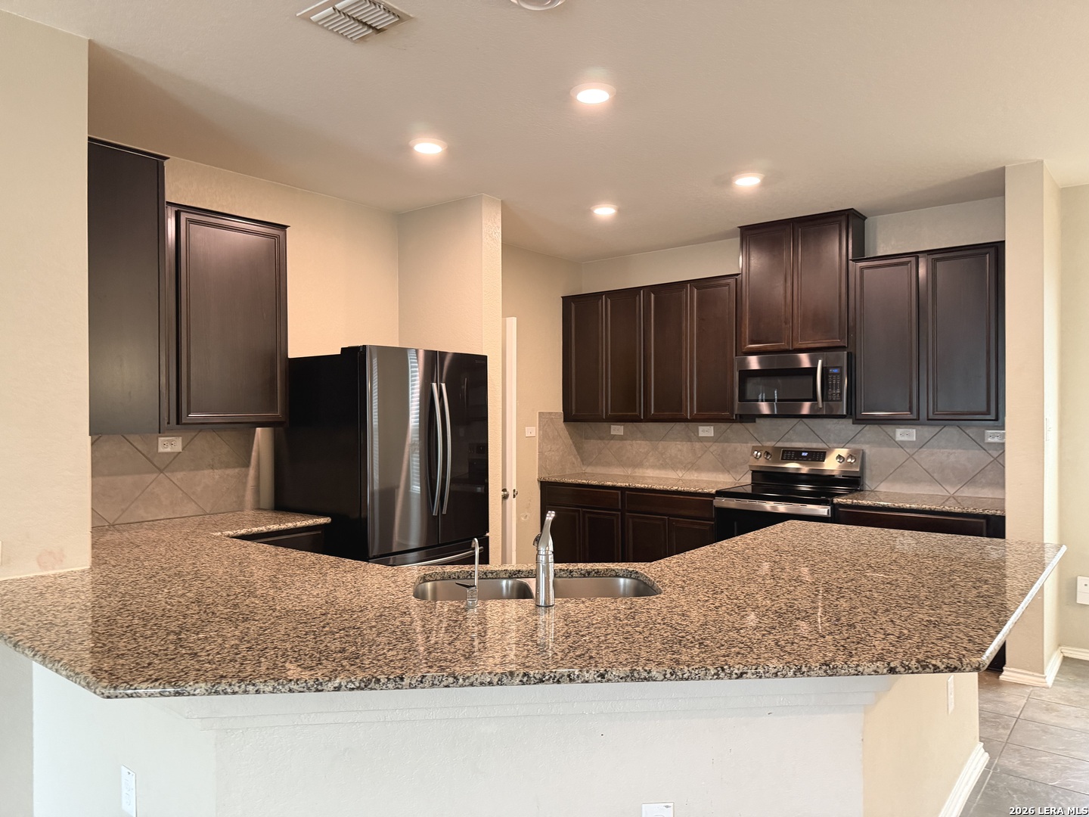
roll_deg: +0.2
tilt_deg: -0.5
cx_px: 544
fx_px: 755
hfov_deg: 71.6
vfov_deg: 56.8
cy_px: 408
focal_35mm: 24
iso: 500
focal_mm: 6.76
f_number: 1.78
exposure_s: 1/60
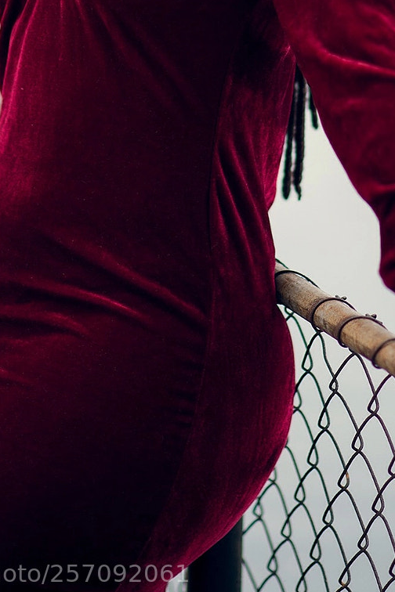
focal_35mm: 180
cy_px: 9
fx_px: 2962
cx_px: 198
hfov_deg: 7.6
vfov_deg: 11.3
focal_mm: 85
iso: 320
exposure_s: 1/125
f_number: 1.8
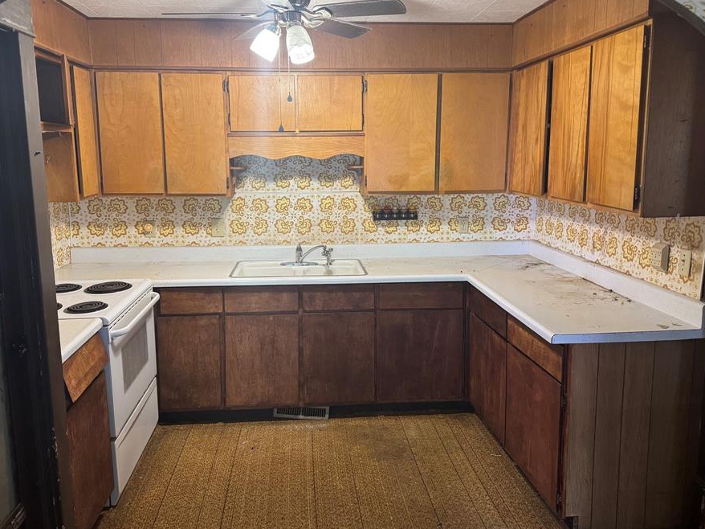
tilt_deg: -9.3
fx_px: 570
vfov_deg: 49.7
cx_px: 339
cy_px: 240
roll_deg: +0.7
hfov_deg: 63.4
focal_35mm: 28
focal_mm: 6.76
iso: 500
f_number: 1.78
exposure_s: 1/60
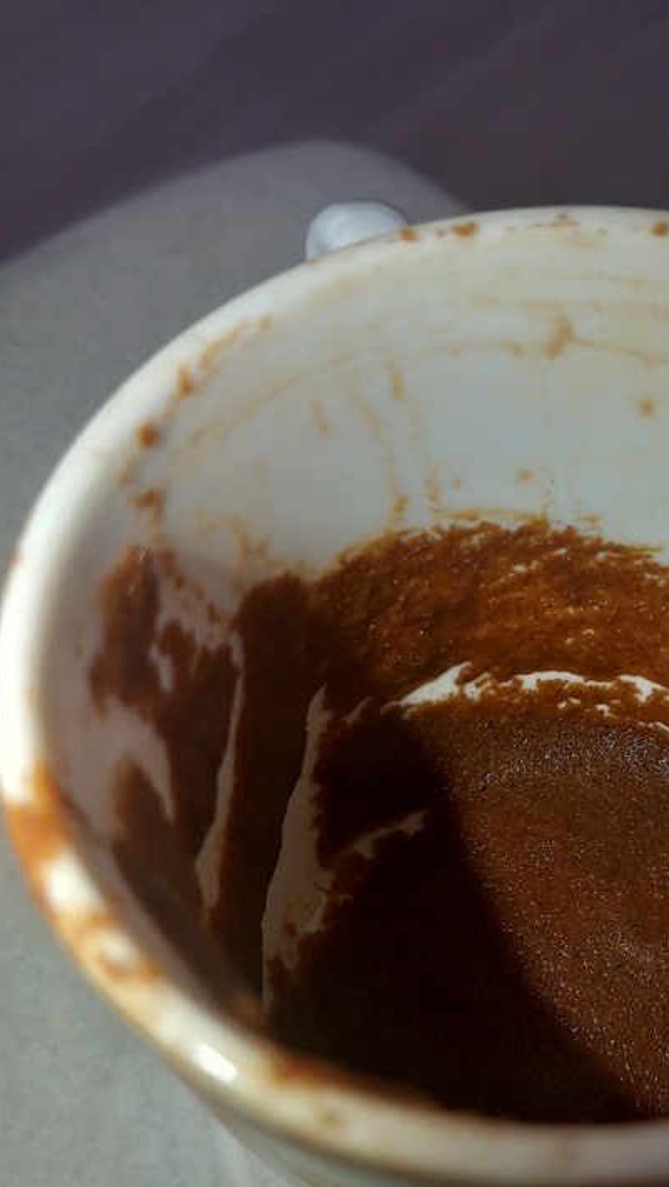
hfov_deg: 30.5
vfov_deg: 52.4
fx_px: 1197
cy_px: 714
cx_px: 529
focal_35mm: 38
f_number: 1.8
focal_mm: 4
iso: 32
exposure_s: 1/50
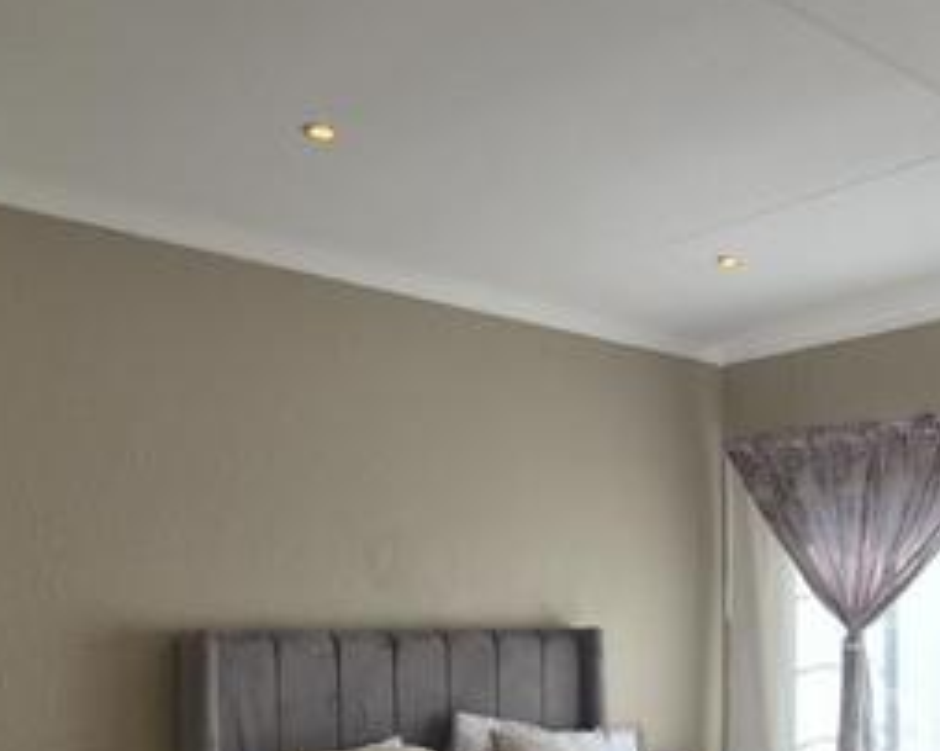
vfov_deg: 35.2
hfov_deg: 44.1
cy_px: 673
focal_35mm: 40
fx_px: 1112
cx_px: 718
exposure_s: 1/226
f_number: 2.2
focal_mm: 1.7
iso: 25
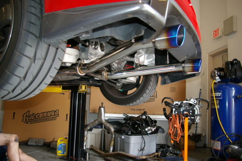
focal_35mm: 32
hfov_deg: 59.5
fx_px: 212
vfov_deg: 41.6
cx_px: 121
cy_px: 80
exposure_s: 1/30
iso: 200
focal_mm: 21
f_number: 4
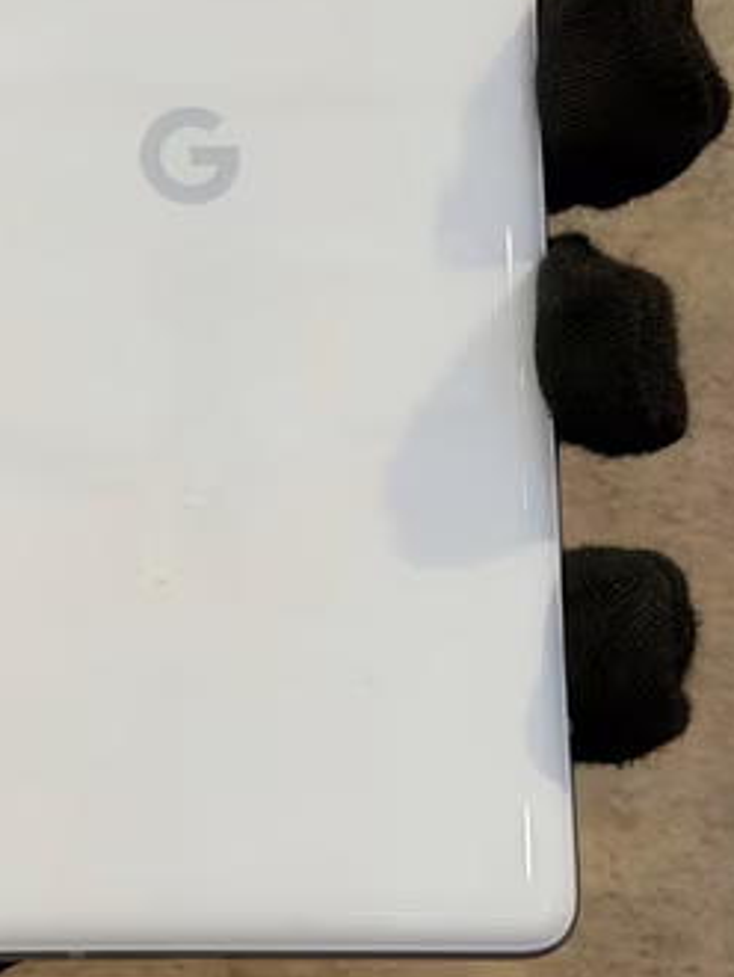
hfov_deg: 15.8
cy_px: 225
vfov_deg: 20.9
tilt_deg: +6.5
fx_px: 2626
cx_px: 136
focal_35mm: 93
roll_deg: -1.6
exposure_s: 1/50
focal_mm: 6.76
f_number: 1.78
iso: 64
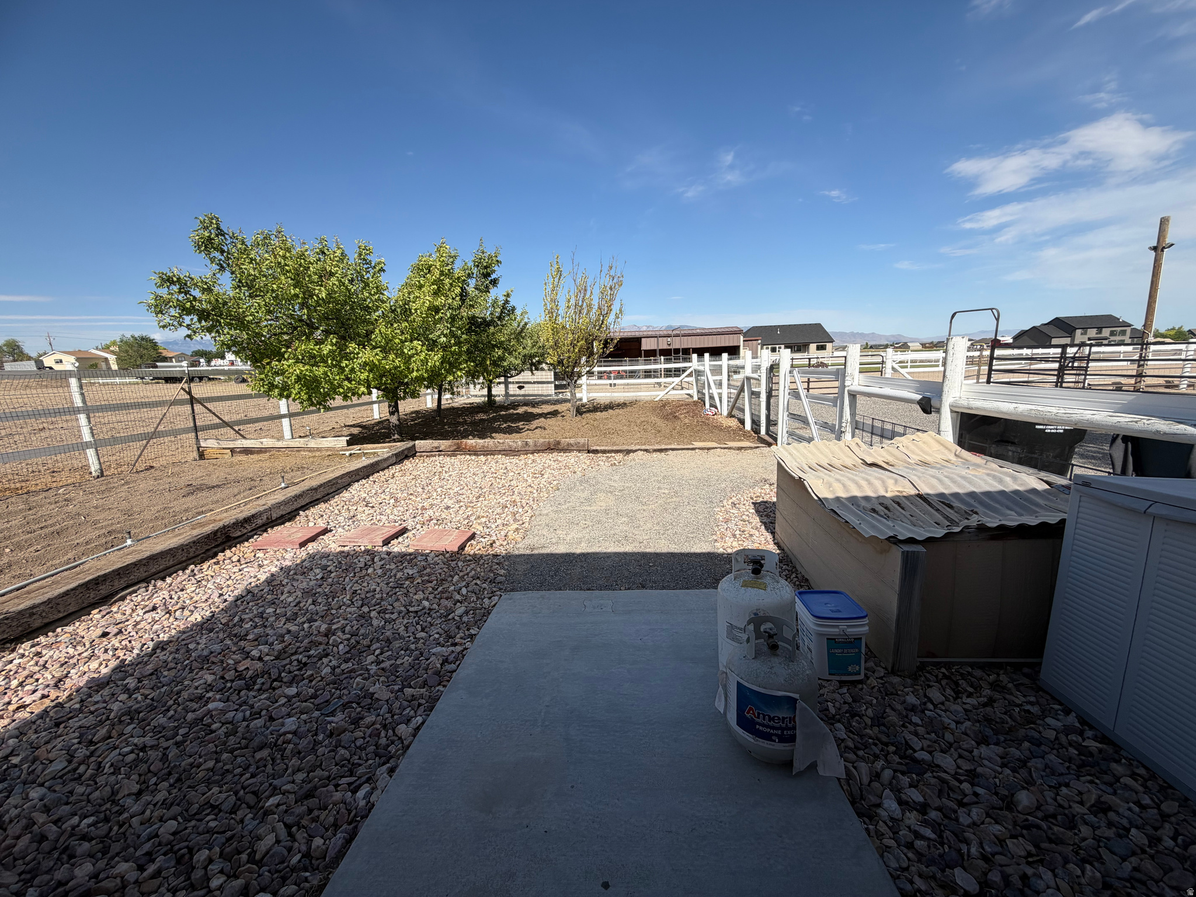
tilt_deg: -11.6
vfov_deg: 85.7
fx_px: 484
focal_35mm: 14
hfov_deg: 102.1
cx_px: 598
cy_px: 448
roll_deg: +2.3
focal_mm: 2.22
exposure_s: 1/876
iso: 20
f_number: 2.2
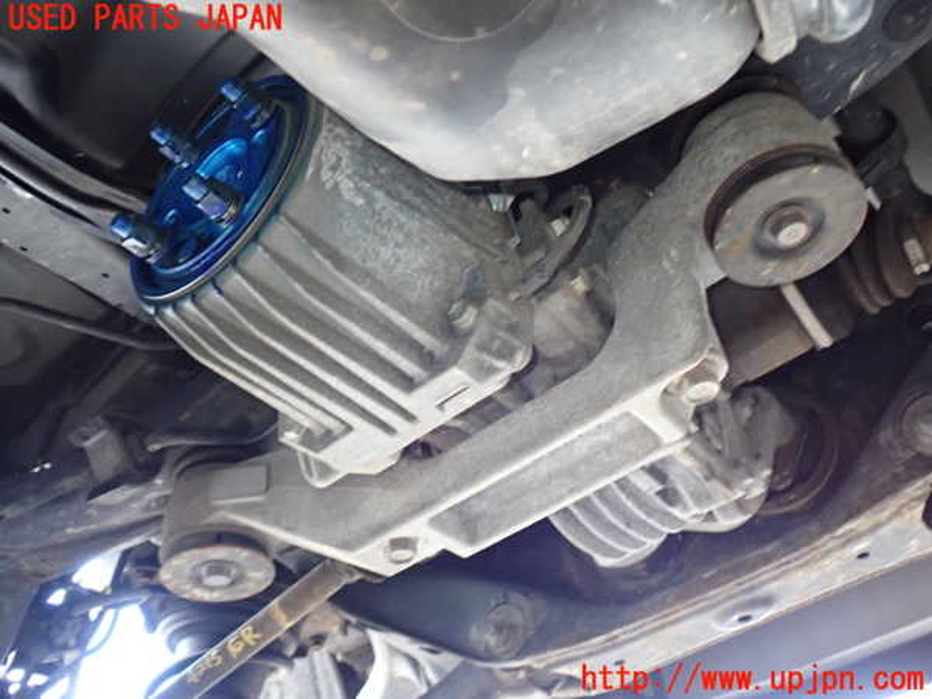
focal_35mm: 32
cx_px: 466
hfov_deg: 56.8
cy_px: 350
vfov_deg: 44.2
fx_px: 862
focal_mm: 5.79
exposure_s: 1/30
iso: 320
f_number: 2.4
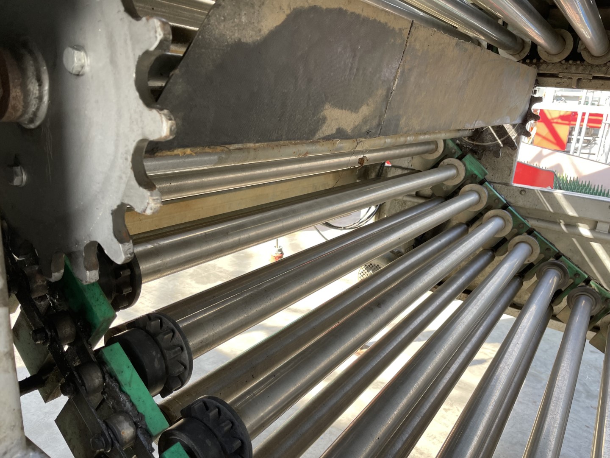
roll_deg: -4.7
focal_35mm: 26
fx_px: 458
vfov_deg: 53.1
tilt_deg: -15.9
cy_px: 229
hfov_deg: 67.3
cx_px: 305
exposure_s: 1/121
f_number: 1.6
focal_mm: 4.2
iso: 40
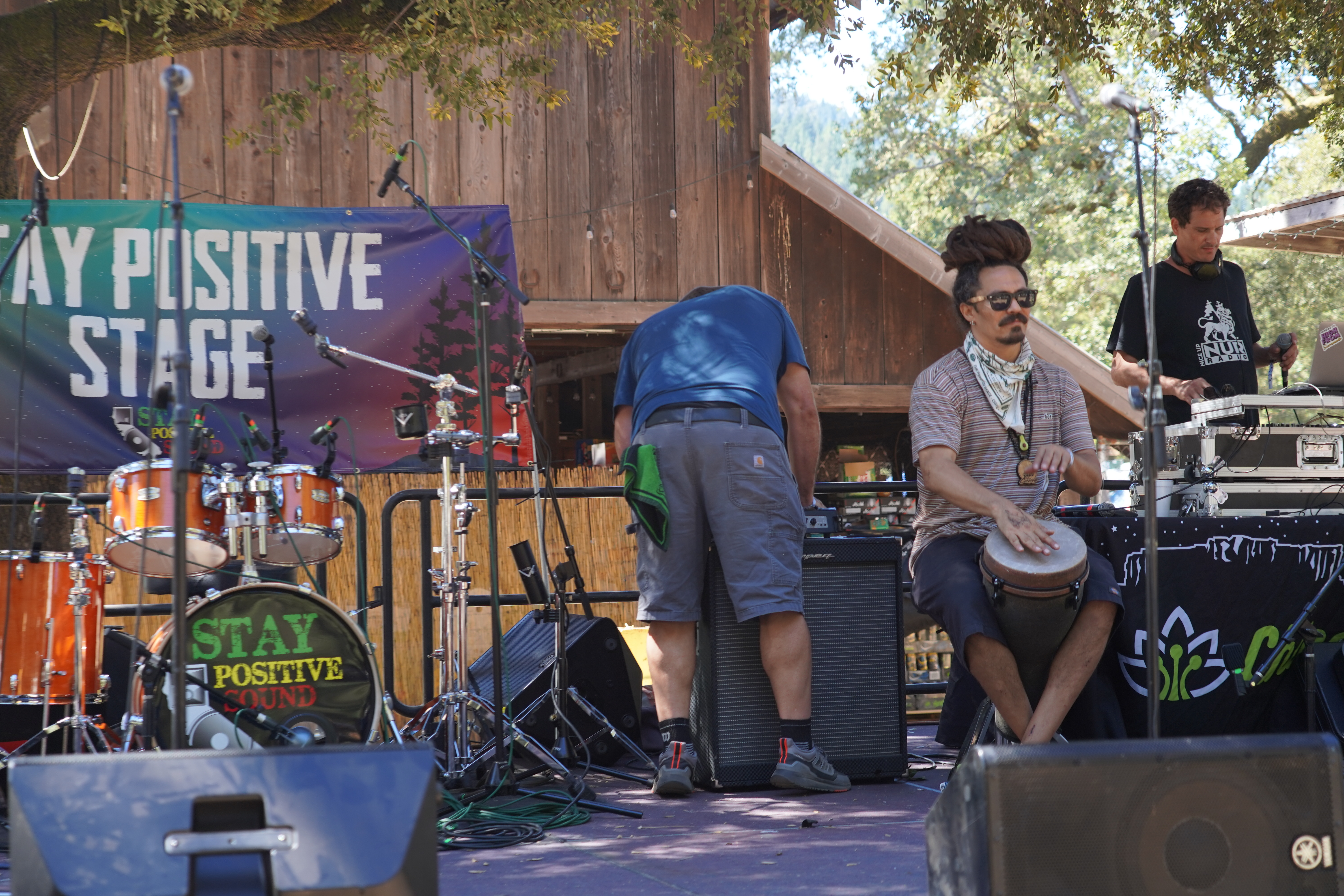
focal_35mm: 62
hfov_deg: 32.4
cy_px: 448
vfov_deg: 21.9
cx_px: 672
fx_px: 2314
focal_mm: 62
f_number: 4
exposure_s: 1/160
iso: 250
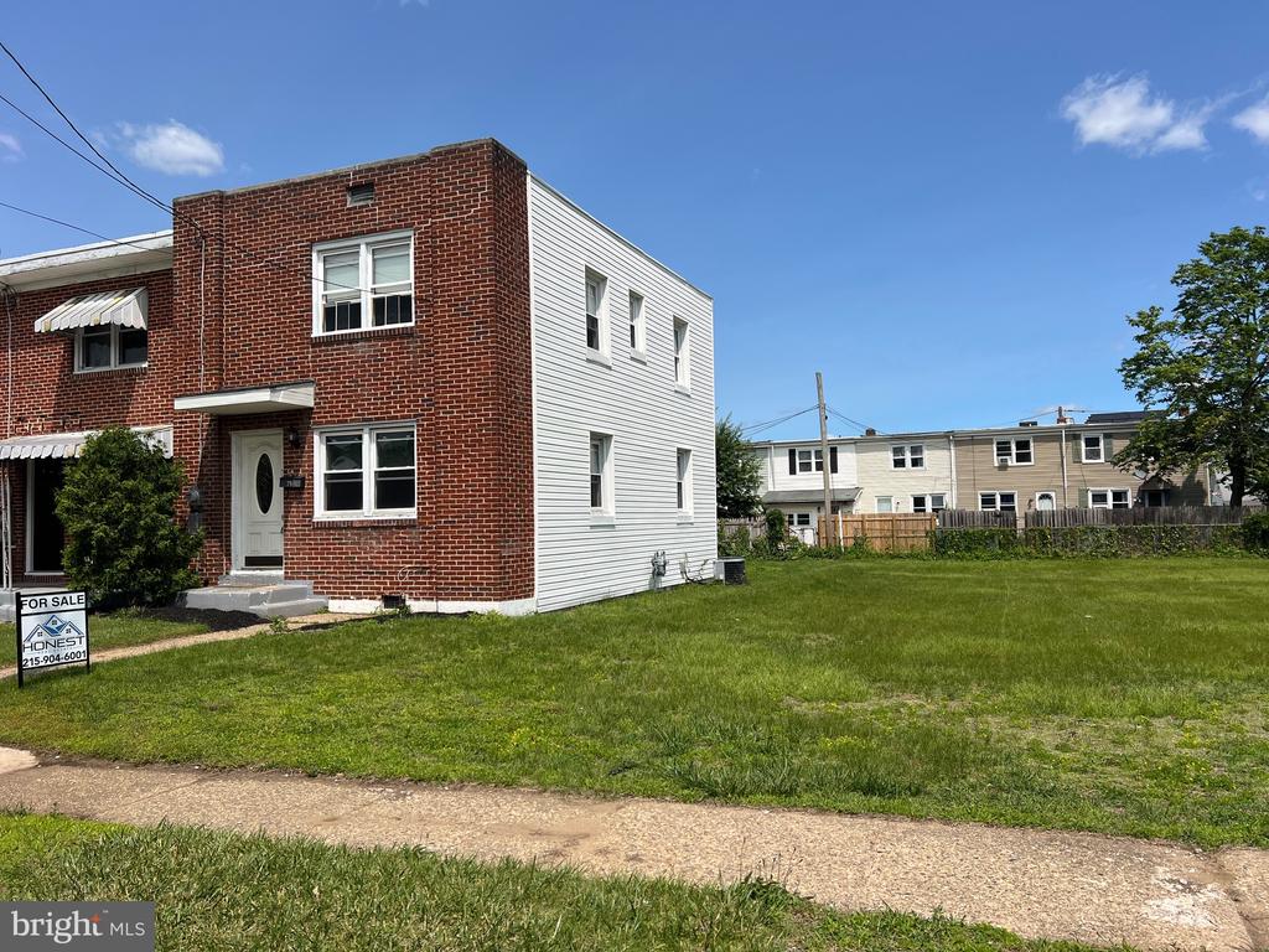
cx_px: 634
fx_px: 953
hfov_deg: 67.3
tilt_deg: +1.8
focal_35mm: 26
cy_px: 476
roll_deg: +1.3
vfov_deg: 53.1
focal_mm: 5.7
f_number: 1.5
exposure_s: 1/6579
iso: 50
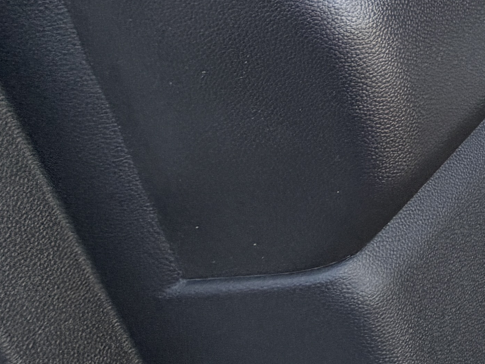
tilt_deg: -23.9
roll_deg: +4.3
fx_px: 799
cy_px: -163
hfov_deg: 20.0
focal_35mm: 57
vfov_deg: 21.9
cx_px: 939
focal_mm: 2.22
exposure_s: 1/121
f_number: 2.2
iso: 80
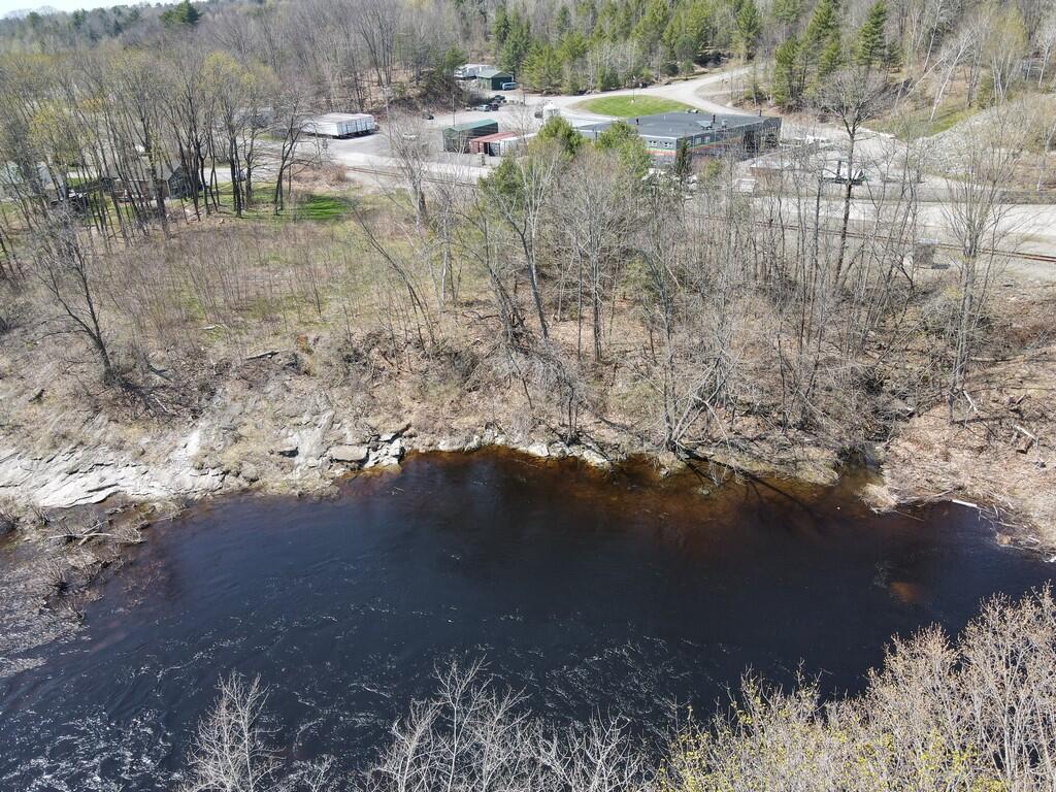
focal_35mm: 24
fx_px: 732
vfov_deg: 56.8
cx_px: 528
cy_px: 396
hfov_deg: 71.6
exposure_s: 1/250
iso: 100
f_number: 2.8
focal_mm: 4.5
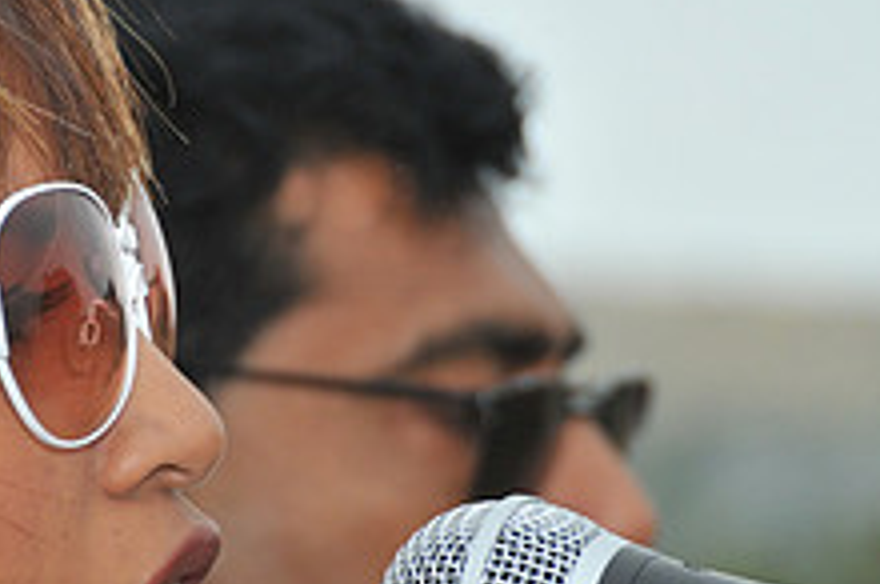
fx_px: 11594
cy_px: 426
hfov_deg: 4.3
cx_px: 276
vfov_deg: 2.9
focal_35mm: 475
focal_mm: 120
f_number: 5.6
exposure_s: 1/1000
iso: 400
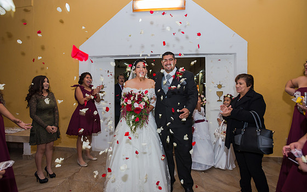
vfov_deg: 65.0
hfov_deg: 91.1
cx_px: 155
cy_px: 94
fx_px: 151
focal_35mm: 18
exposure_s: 1/100
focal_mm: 17
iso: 1600
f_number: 3.5
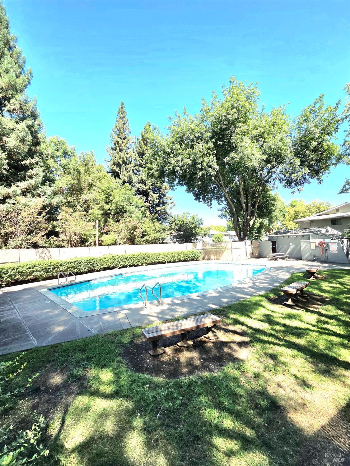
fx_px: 175
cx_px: 175
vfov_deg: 106.2
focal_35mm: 13
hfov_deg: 89.9
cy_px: 233
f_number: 2.2
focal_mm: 2.2
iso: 50
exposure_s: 1/1000
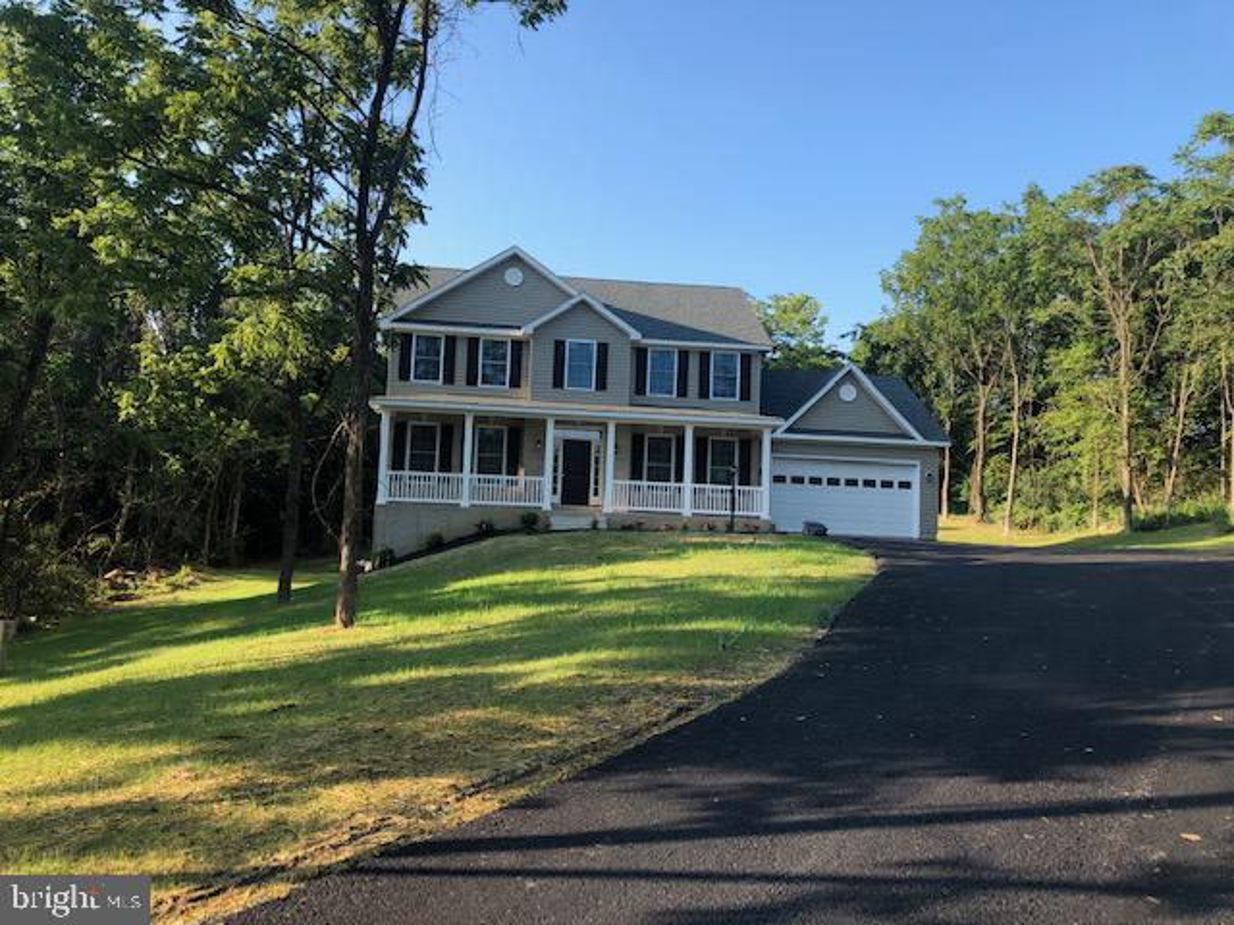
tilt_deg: +4.0
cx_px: 617
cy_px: 462
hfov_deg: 63.4
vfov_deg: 49.7
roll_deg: -3.2
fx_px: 998
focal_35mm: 28
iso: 20
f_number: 1.8
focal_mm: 3.99
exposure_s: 1/533
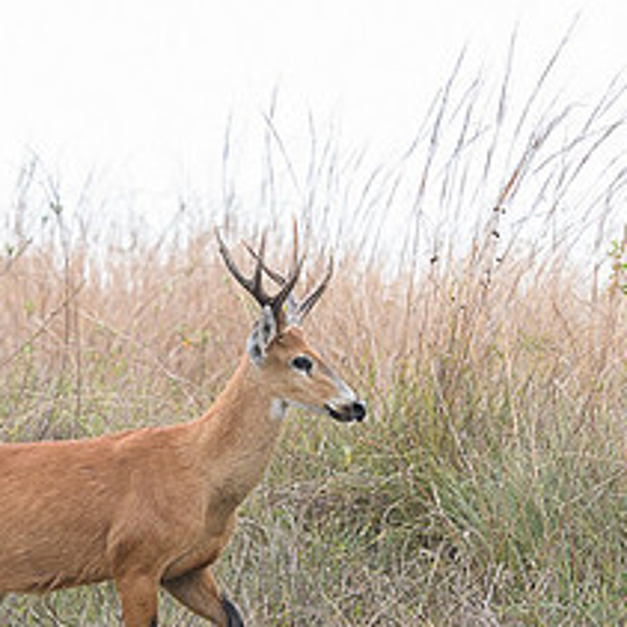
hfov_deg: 5.2
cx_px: 273
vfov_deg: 5.2
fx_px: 6885
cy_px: 387
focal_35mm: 336
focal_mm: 125
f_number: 4
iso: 640
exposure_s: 1/2000
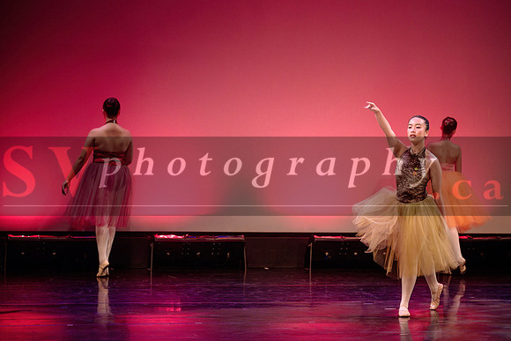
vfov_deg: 10.6
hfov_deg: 15.8
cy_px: 144
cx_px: 297
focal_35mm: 129
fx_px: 1836
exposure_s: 1/320
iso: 1600
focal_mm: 110
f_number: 2.8
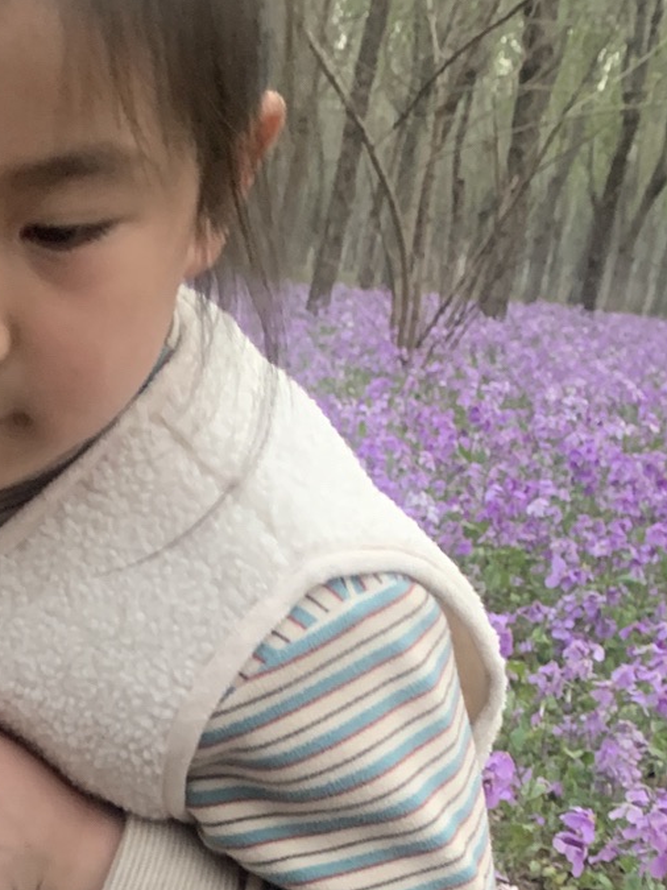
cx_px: -231
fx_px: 1979
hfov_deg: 17.8
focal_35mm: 77
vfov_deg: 23.5
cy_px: 1018
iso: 200
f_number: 1.8
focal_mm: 4.25
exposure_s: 1/60
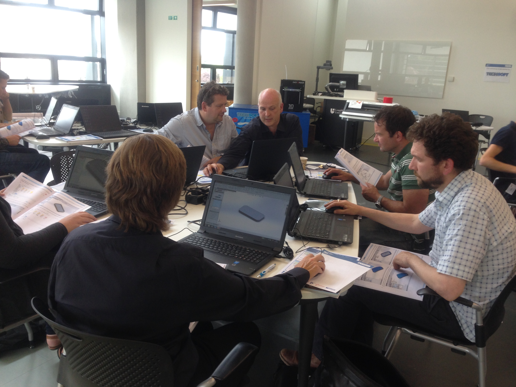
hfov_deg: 55.4
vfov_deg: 42.9
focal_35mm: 33
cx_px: 258
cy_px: 194
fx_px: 492
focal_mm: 4.12
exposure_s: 1/40
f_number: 2.4
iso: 64
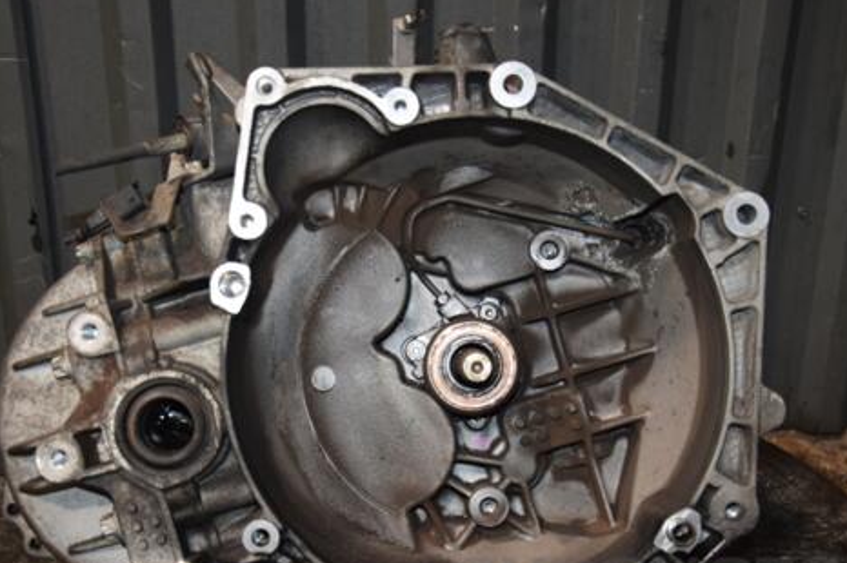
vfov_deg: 23.3
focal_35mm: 58
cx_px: 427
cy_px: 343
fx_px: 1364
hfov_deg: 34.5
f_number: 5
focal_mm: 30
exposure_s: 1/60
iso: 800
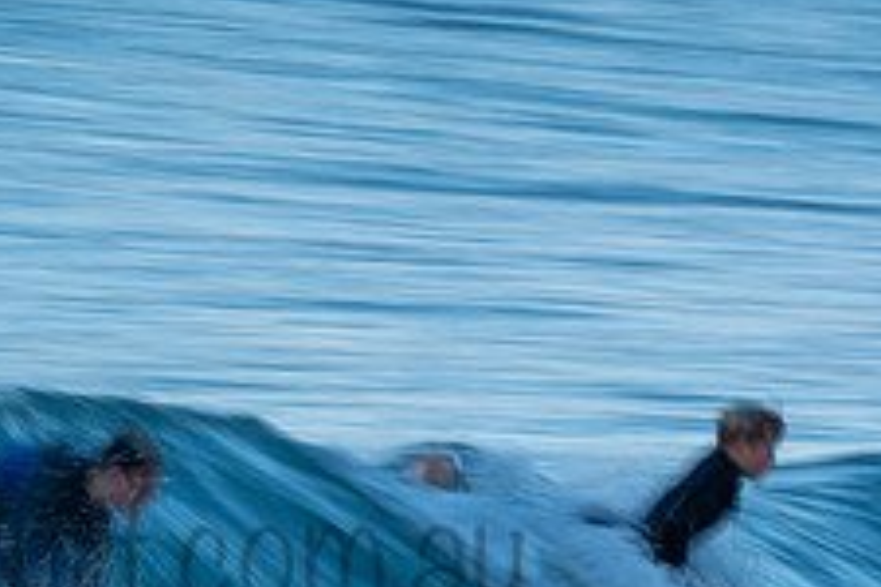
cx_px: 110
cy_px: 511
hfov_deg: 1.1
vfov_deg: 0.7
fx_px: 47375
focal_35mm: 1936
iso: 100
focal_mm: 500
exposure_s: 1/20
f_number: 20
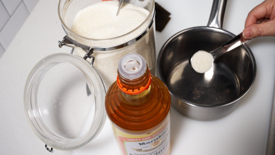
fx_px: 335
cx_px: 139
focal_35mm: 46
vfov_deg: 26.0
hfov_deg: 44.6
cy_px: 70
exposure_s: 1/80
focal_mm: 43
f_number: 8
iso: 100
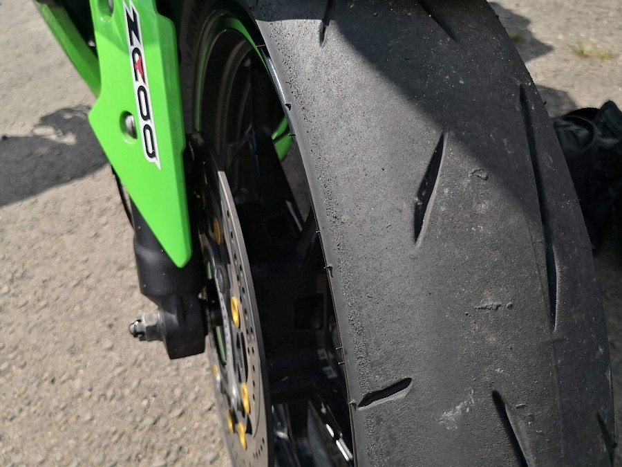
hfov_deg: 65.3
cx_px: 311
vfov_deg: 51.4
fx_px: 485
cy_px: 234
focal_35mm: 27
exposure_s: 1/1946
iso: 50
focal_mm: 3.95
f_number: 1.6
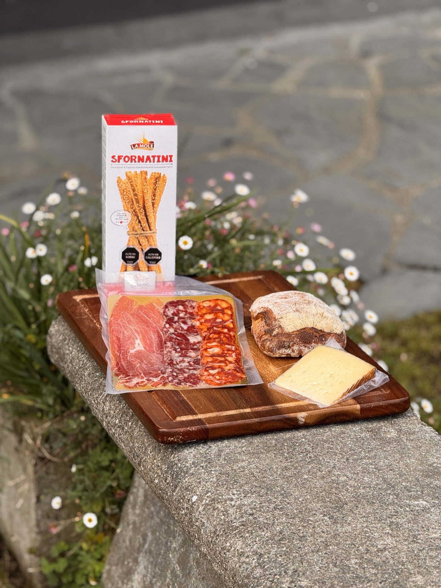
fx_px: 2038
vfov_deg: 16.4
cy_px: 294
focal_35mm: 120
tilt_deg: -22.1
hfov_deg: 12.4
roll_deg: +2.1
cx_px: 220
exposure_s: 1/346
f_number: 2.8
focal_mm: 15.66
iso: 50
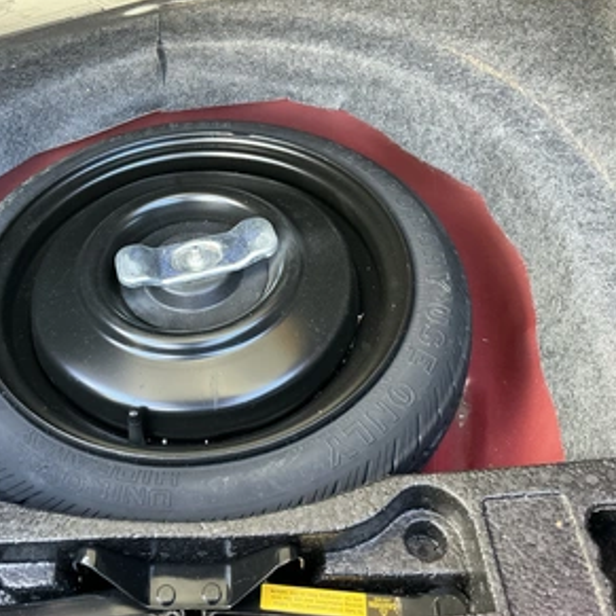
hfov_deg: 47.6
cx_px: 201
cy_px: 313
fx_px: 685
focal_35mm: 34
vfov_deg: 48.4
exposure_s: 1/60
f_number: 1.8
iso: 200
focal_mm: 3
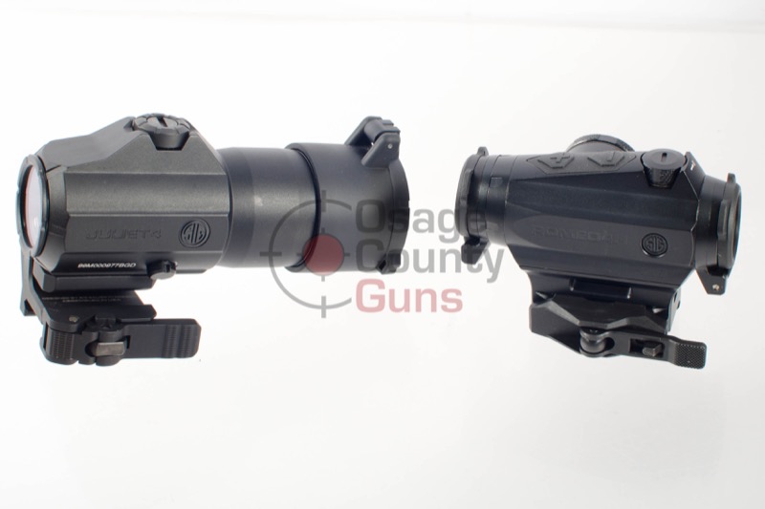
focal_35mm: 52
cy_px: 254
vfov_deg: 25.7
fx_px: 1115
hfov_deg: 37.9
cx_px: 382
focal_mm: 35
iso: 200
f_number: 7.1
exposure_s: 1/250
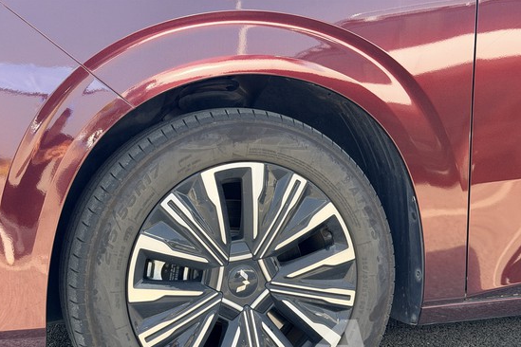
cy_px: 233
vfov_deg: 22.5
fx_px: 868
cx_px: 213
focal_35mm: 60
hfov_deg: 33.3
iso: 80
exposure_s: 1/574
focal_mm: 6.76
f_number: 1.78
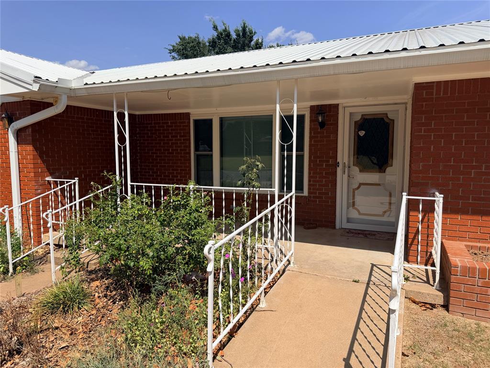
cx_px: 245
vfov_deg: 56.8
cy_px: 184
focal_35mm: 24
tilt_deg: -5.4
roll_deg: +0.5
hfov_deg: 71.6
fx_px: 340
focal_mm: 6.76
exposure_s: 1/6711
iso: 80
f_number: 1.78
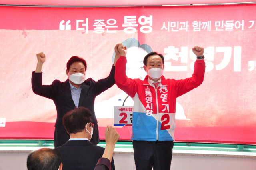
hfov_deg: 30.5
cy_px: 85
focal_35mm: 66
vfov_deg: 20.6
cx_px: 128
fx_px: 469
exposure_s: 1/200
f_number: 4.5
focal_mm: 44
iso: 2000
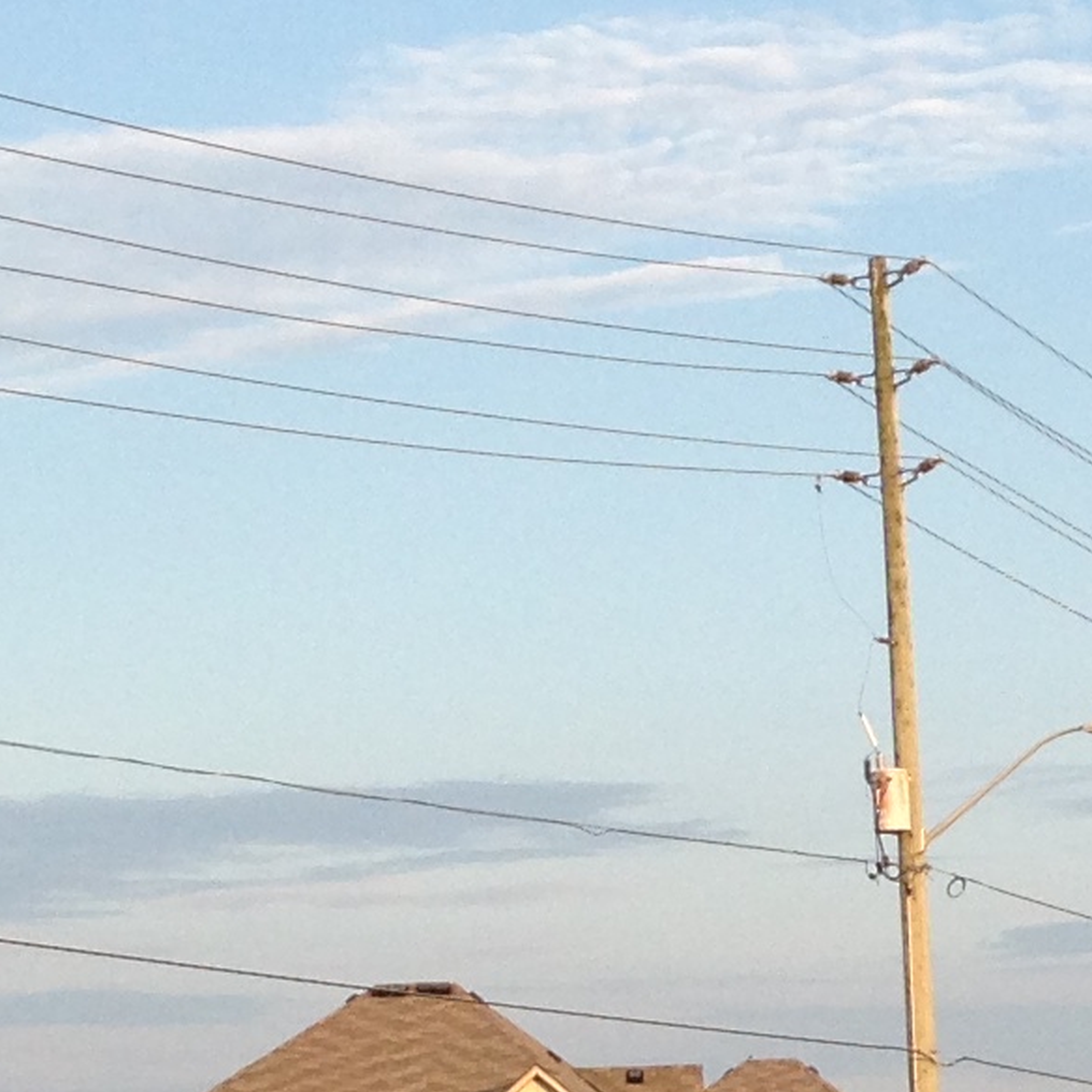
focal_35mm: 163
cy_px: 1436
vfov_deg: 10.5
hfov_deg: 10.5
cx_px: 1374
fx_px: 5818
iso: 50
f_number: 2.4
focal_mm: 4.13
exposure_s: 1/517
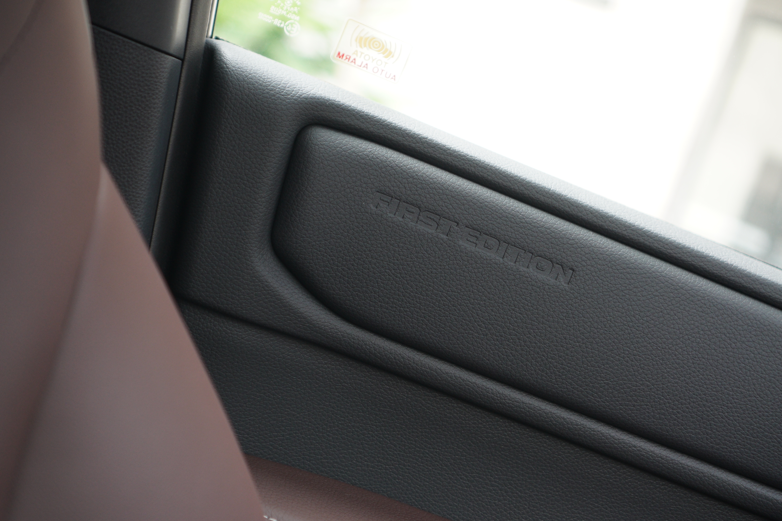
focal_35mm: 52
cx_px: 391
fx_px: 1129
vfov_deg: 26.0
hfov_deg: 38.2
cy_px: 260
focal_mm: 35
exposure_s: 1/100
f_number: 2.5
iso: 640
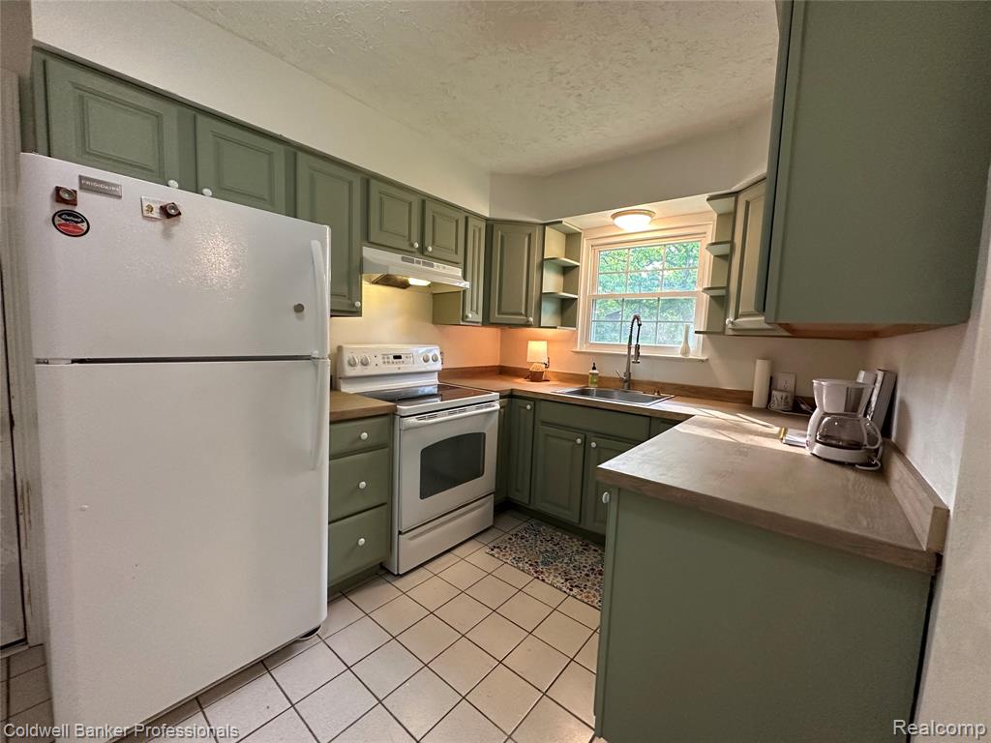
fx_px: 401
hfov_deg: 102.1
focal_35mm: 14
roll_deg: -2.9
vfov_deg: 85.7
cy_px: 372
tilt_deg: -5.3
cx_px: 496
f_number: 2.2
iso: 250
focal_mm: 2.22
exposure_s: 1/120
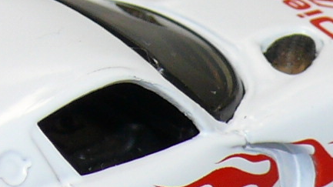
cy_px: 122
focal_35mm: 411
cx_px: 112
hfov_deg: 5.3
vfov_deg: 3.0
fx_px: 3627
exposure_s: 1/30
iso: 100
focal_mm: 13.3
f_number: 4
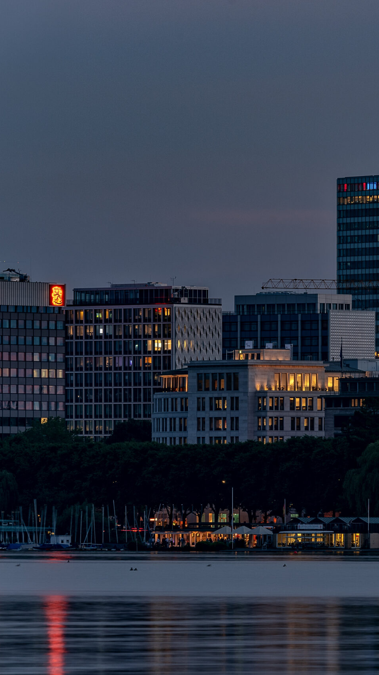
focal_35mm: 472
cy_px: 338
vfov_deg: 4.6
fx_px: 8433
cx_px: 383
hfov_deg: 2.6
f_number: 10
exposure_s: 2
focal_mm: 300
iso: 100
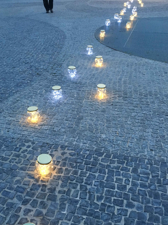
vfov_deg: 52.6
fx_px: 226
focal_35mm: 35
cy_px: 114
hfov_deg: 40.7
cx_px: 87
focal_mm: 4.15
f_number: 2.2
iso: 250
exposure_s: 1/17
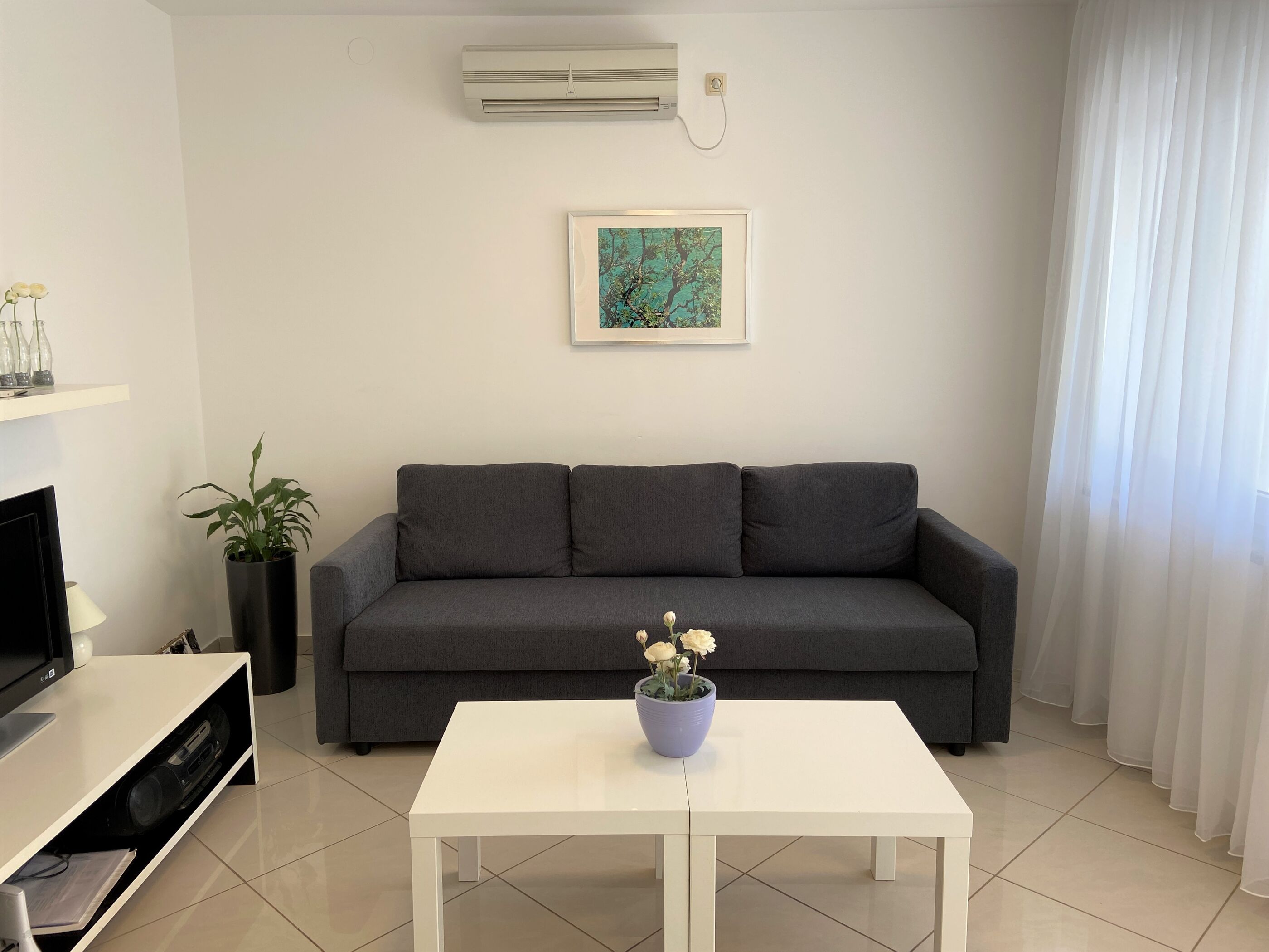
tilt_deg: -9.7
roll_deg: +1.2
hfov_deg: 67.3
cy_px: 476
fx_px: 953
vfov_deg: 53.0
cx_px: 634
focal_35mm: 26
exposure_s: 1/122
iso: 40
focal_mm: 4.25
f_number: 1.8
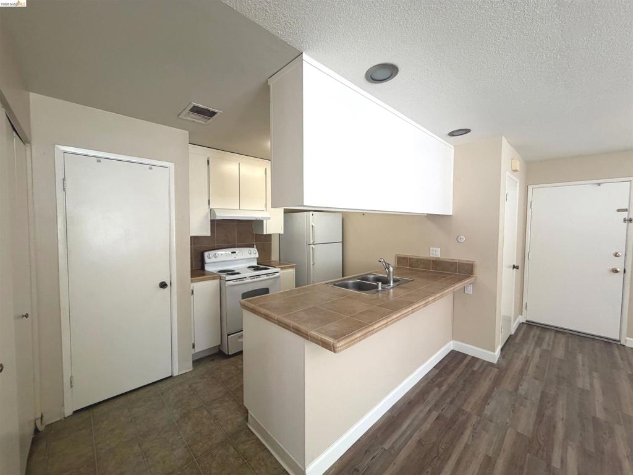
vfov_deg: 85.7
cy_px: 238
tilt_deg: -2.1
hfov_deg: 102.1
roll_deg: +0.3
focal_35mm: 14
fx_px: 256
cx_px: 316
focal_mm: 2.22
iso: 200
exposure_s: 1/120
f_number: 2.2
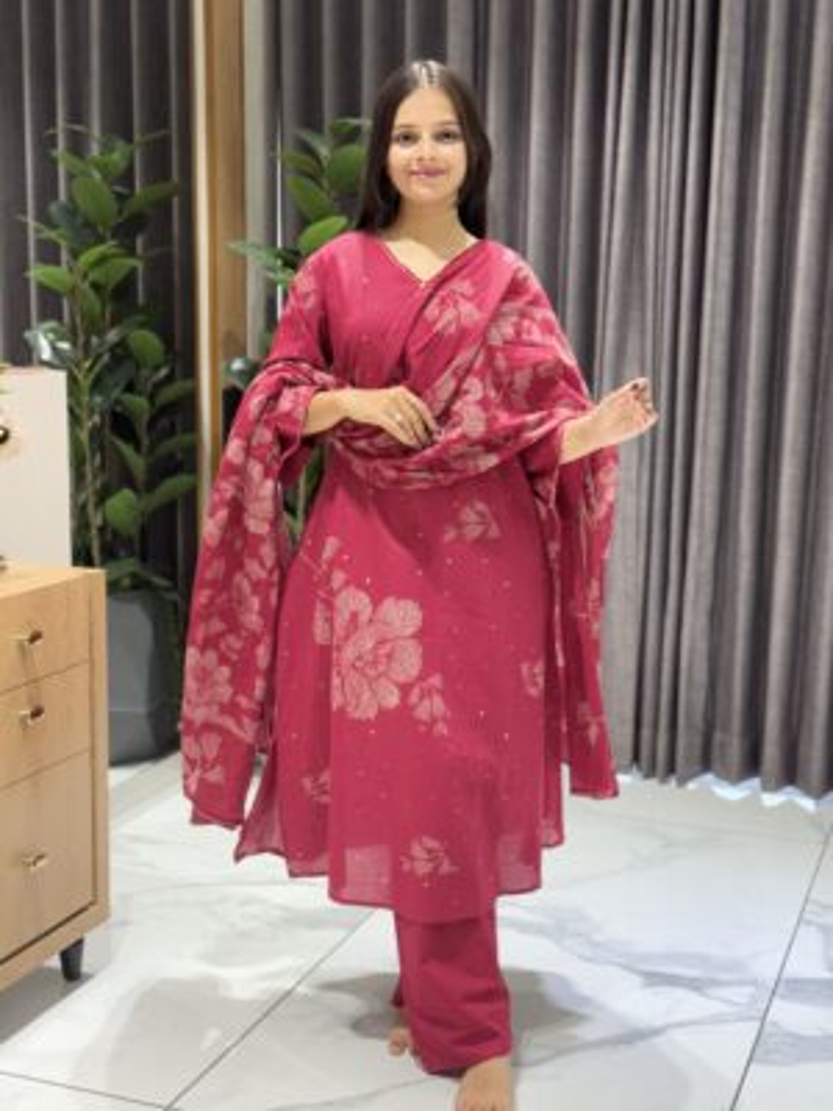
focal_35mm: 48
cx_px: 416
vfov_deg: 39.7
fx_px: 1540
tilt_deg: -8.4
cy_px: 556
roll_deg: -1.1
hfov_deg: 30.3
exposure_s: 1/50
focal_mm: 6.76
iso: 160
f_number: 1.78
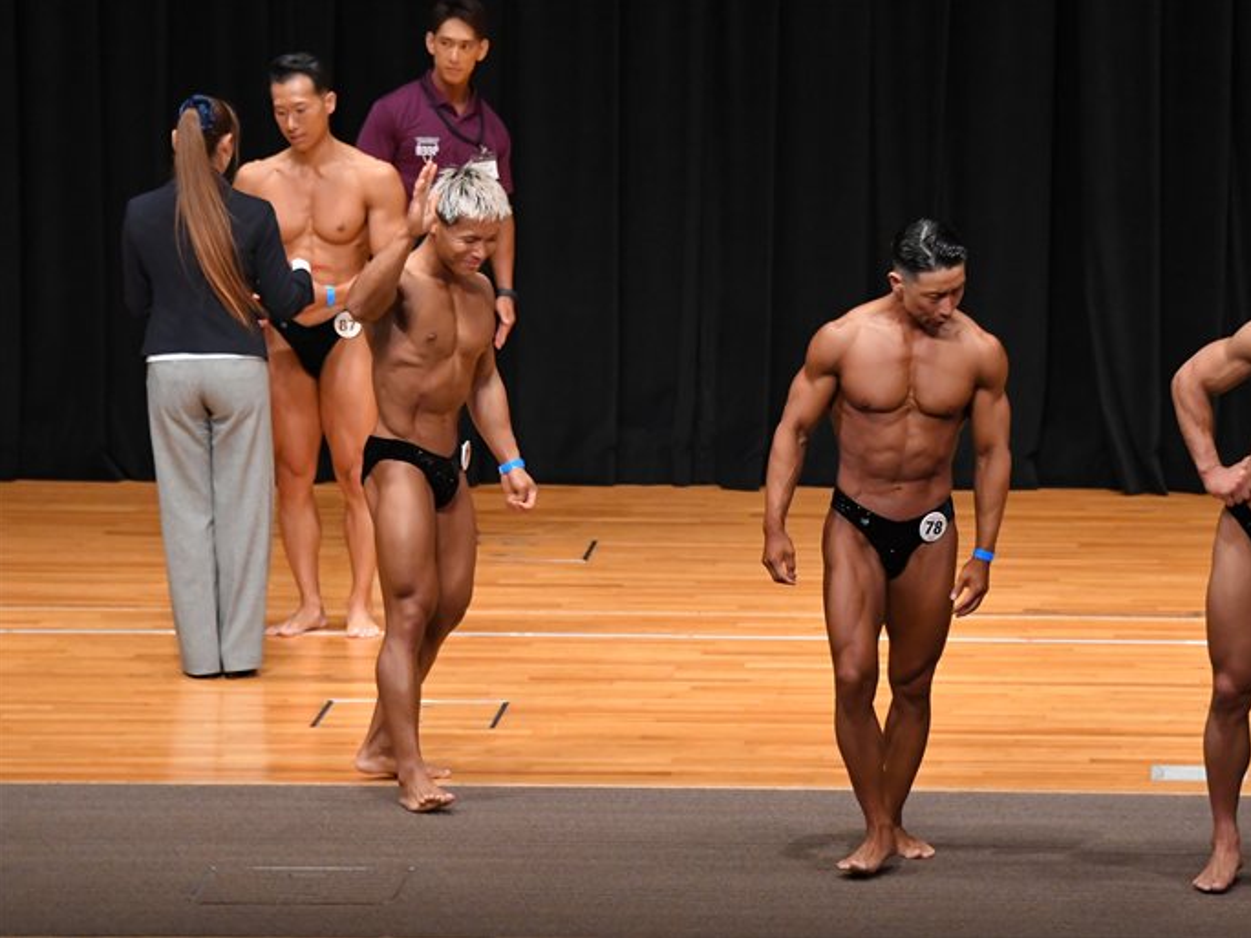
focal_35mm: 220
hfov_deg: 9.0
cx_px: 707
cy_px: 468
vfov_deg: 6.8
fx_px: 7951
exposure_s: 1/400
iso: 4000
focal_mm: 135
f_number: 5.6
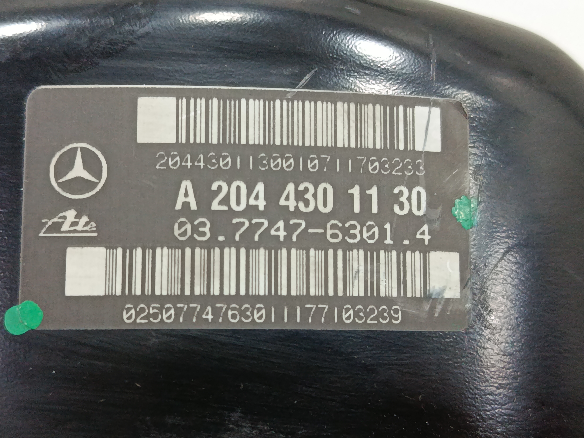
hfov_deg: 33.2
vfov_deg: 25.2
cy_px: 219
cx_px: 292
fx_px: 979
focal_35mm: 58
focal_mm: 5.24
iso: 1281
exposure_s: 1/50
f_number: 1.7
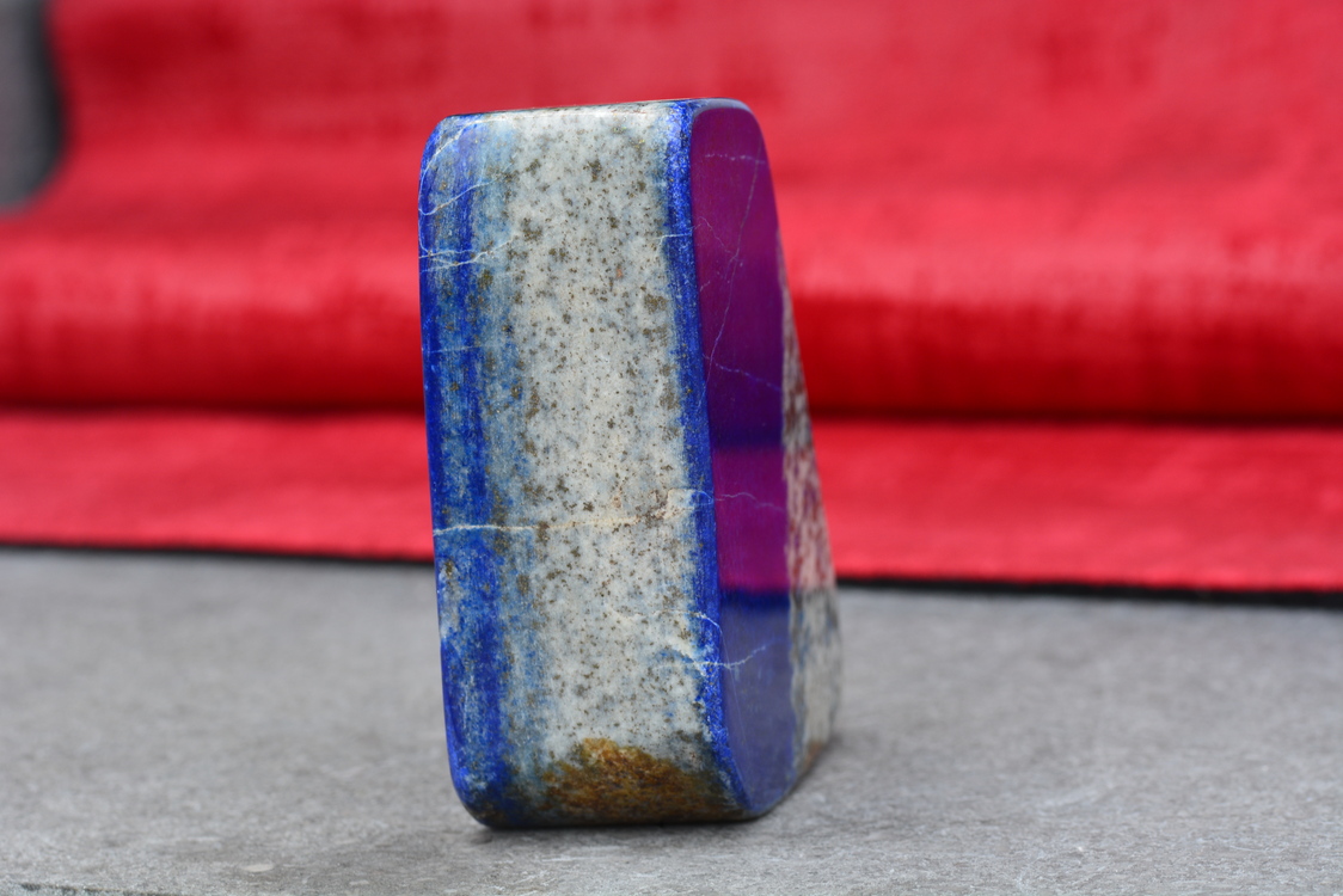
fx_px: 5877
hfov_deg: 13.0
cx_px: 672
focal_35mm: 158
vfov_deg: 8.7
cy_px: 448
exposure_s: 1/80
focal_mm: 105
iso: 200
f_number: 10
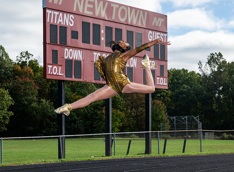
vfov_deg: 14.6
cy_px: 104
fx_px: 673
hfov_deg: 19.7
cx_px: 131
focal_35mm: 100
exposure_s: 1/500
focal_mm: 77
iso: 160
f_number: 7.1
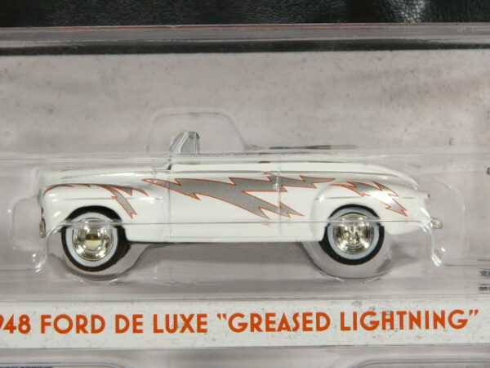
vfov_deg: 11.8
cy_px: 184
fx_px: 1784
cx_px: 245
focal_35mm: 126
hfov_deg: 15.6
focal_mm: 12.9
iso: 100
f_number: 3.2
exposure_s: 1/50
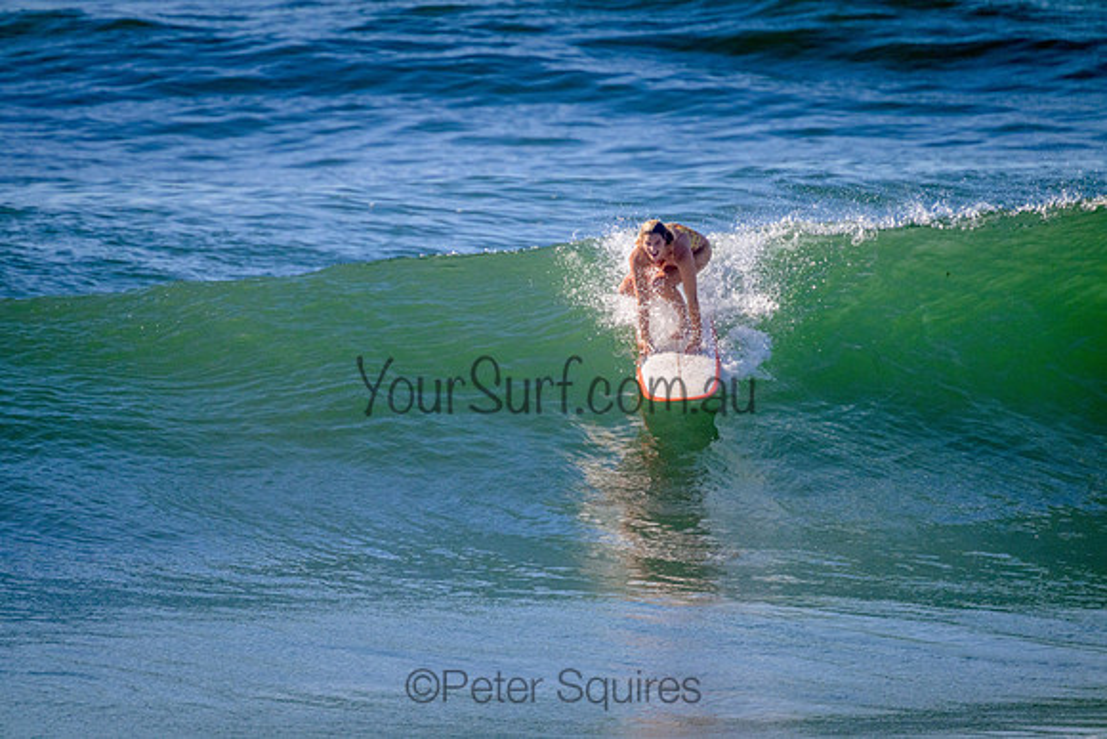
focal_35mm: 800
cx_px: 554
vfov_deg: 1.7
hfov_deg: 2.6
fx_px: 24605
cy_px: 370
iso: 1250
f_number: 11
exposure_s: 1/2000
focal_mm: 800
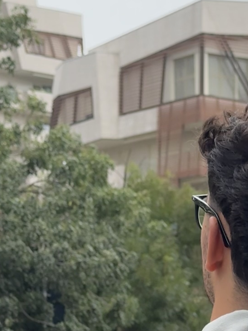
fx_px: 1271
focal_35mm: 133
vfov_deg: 14.5
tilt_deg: +5.3
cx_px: 236
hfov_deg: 11.1
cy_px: 345
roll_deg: +0.6
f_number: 1.78
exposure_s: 1/262
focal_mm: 6.76
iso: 64
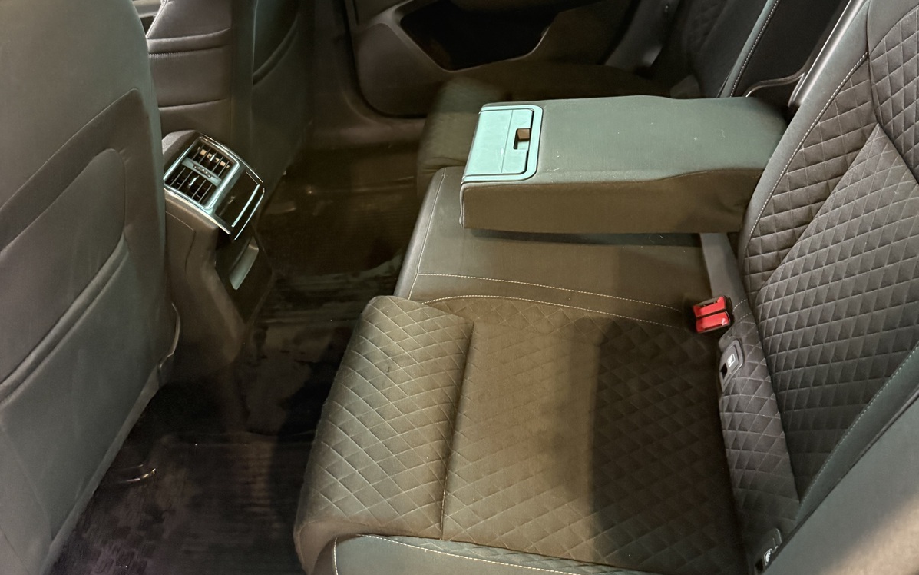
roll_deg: +8.6
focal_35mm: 34
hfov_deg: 56.7
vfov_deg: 36.8
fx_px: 852
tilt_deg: -30.7
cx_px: 460
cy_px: 178
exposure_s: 1/59
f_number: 1.78
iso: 800
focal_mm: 6.76
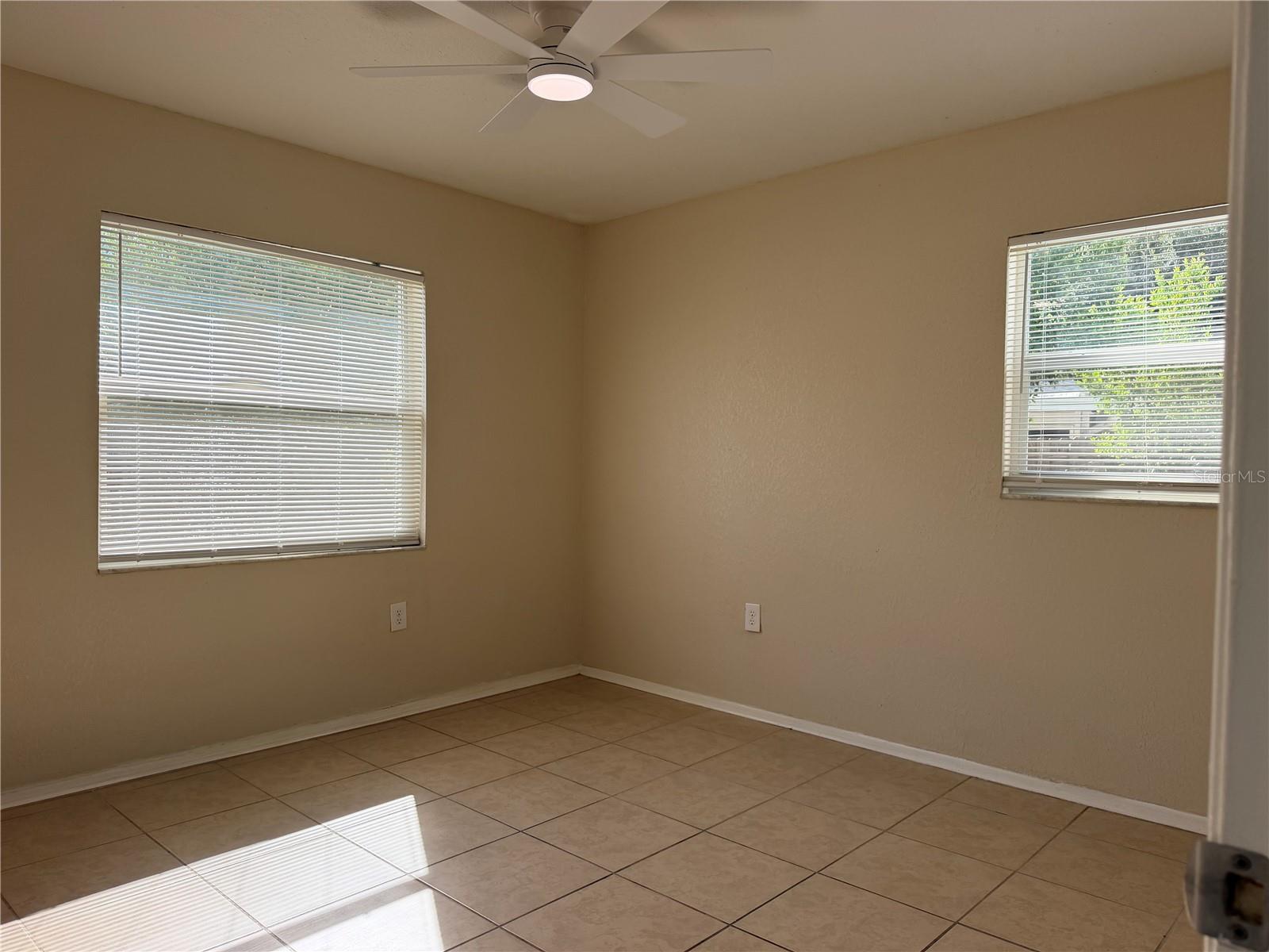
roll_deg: +0.0
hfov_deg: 71.6
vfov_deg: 56.8
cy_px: 476
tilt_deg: -0.2
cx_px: 634
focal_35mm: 24
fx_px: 880
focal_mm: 6.76
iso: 100
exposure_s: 1/1410
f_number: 1.78
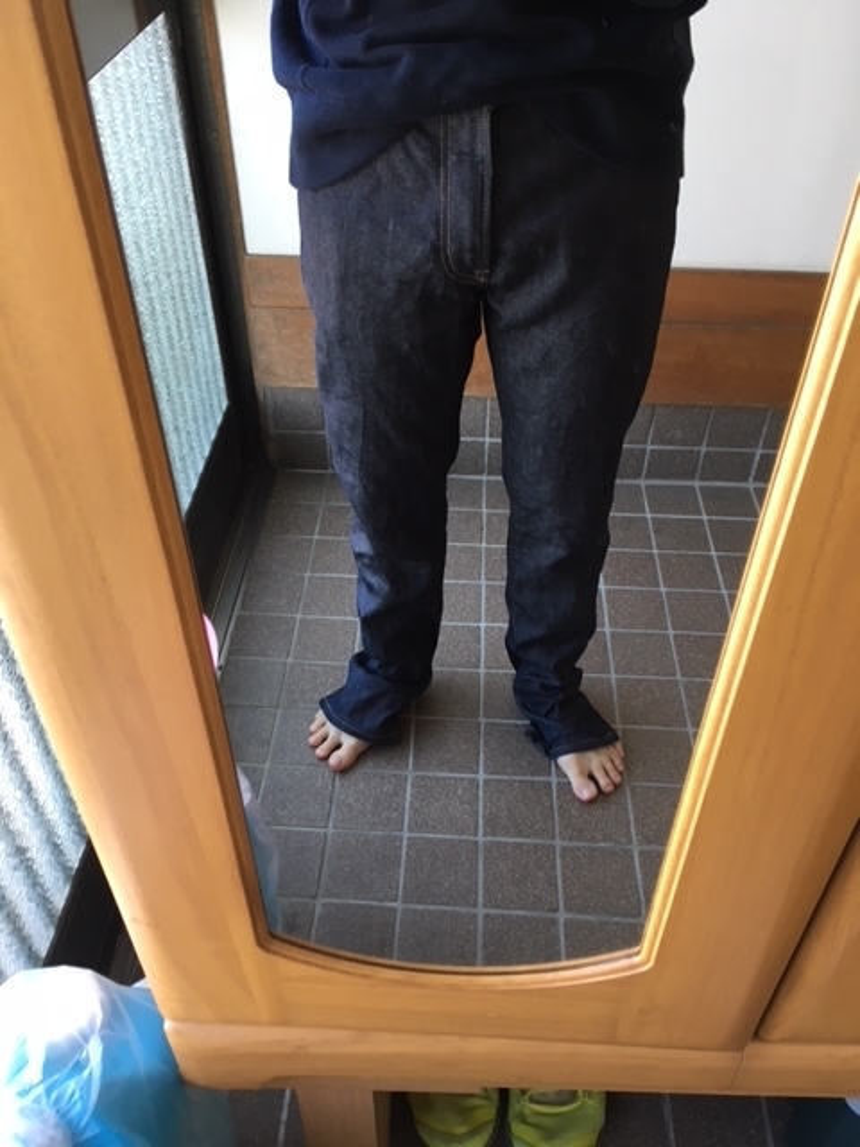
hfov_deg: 48.2
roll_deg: -0.3
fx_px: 961
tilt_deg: -43.2
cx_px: 430
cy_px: 574
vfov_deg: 61.7
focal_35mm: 29
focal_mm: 4.15
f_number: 2.2
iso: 64
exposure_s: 1/30
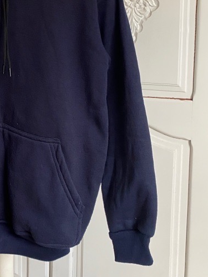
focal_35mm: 52
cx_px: 3
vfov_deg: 36.2
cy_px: 81
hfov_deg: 26.6
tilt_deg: -5.4
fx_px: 417
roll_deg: -0.2
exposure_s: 1/60
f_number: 1.8
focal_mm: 4.25
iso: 200
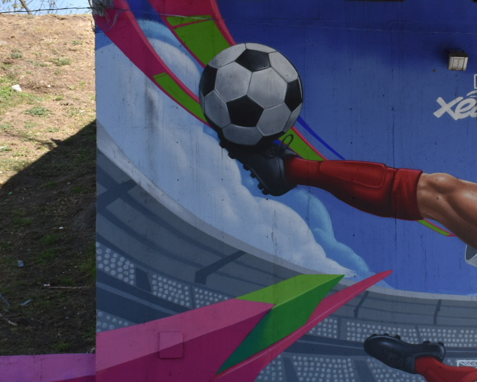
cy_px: 174
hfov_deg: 14.2
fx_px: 1892
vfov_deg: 11.5
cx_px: 452
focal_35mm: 134
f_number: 8
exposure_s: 1/500
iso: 280
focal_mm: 45
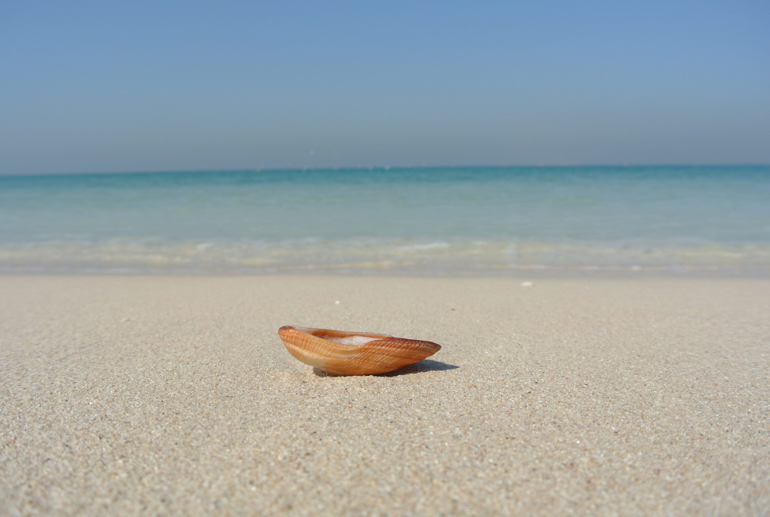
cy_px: 258
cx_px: 385
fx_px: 600
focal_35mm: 28
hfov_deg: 65.4
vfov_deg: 46.6
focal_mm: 10.7
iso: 100
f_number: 6.3
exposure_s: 1/640
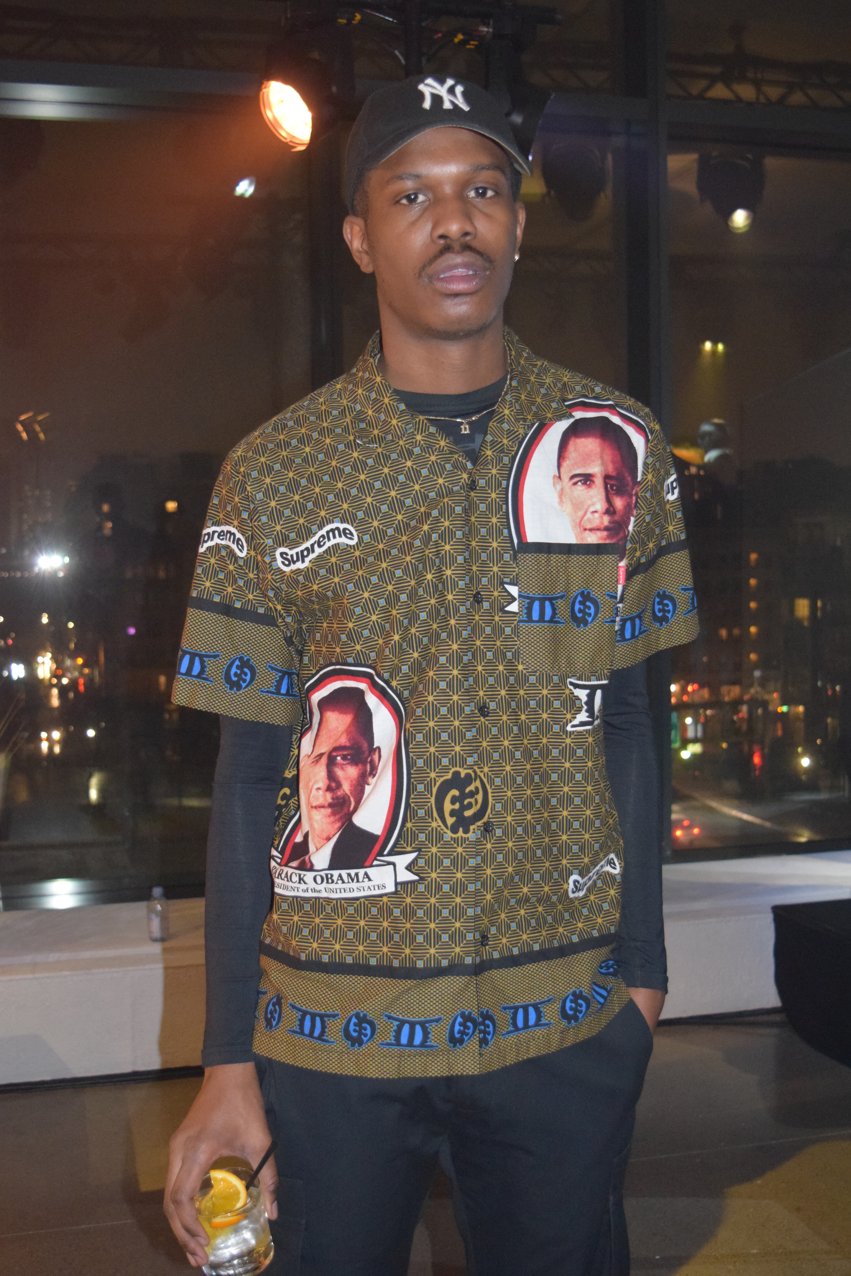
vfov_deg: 46.4
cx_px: 426
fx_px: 1489
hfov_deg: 31.9
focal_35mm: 42
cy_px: 638
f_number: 4.2
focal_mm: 28
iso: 3200
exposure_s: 1/60
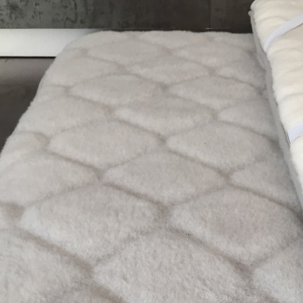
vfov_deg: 28.7
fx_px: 584
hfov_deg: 28.5
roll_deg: -2.7
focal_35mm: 59
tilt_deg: -32.9
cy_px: 222
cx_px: 236
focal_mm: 4.15
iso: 40
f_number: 2.2
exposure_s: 1/33
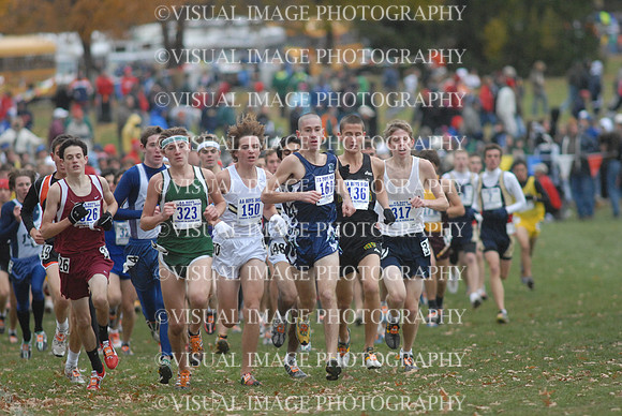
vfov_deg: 3.1
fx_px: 7783
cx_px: 311
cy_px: 208
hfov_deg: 4.6
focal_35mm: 450
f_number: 4
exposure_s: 1/640
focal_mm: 300
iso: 800
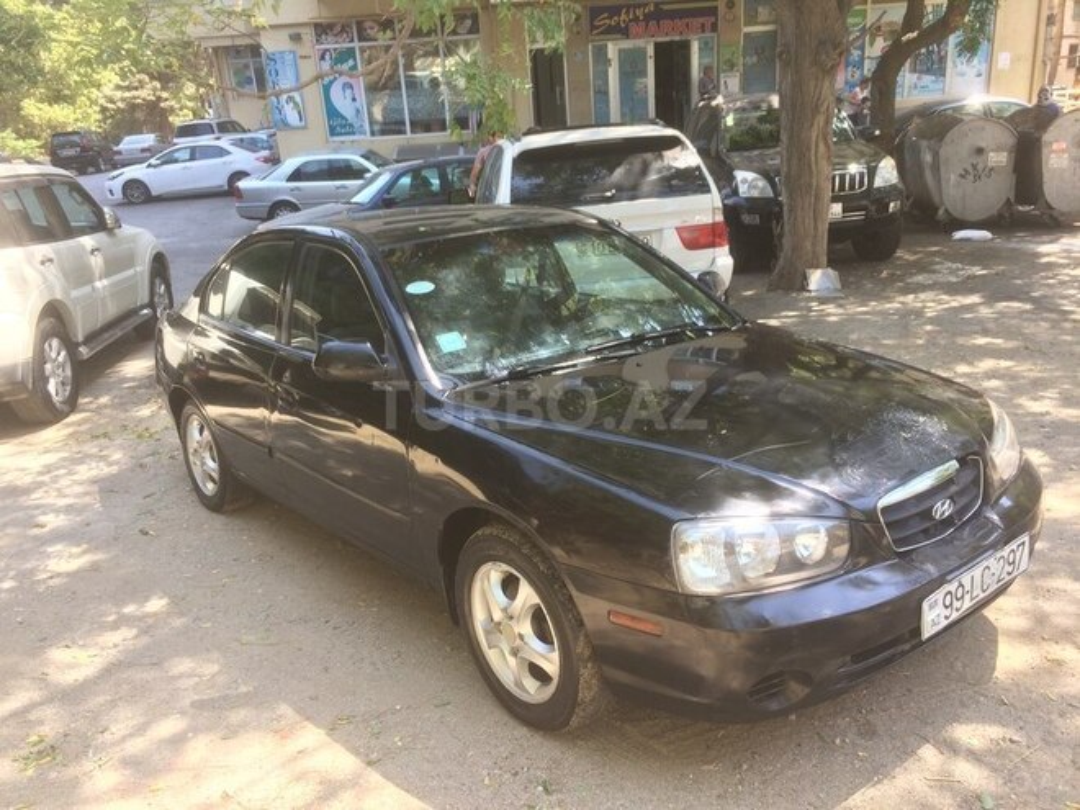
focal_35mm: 29
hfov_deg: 61.7
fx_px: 905
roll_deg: +5.1
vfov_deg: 48.2
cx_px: 540
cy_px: 405
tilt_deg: -21.4
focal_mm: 4.15
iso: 32
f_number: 2.2
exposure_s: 1/157
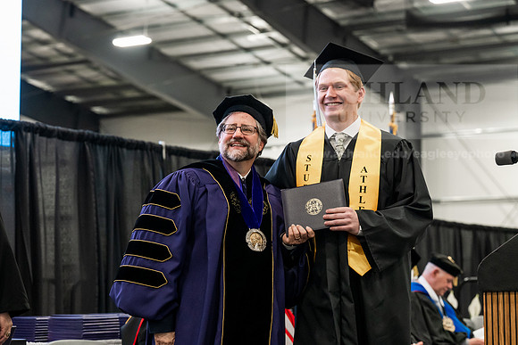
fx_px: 1238
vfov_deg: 15.9
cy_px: 172
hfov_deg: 23.6
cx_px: 259
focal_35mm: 86
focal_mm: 86
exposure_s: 1/200
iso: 4000
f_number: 4.5
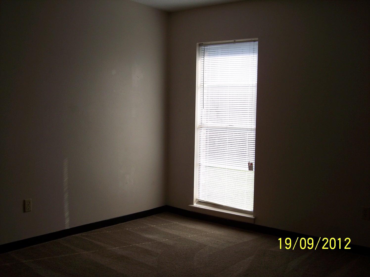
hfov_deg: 47.9
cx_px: 185
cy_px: 138
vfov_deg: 36.8
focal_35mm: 39
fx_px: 417
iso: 100
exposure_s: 1/350
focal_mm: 8
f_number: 3.4
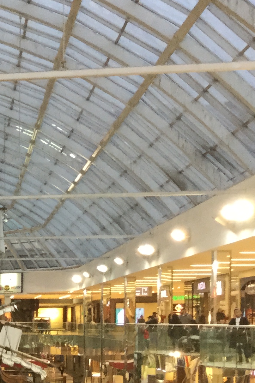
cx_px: -268
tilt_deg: +1.2
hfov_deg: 12.3
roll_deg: -1.1
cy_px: 324
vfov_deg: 20.7
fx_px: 1031
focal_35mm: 97
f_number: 2.4
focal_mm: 3.3
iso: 80
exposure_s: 1/30
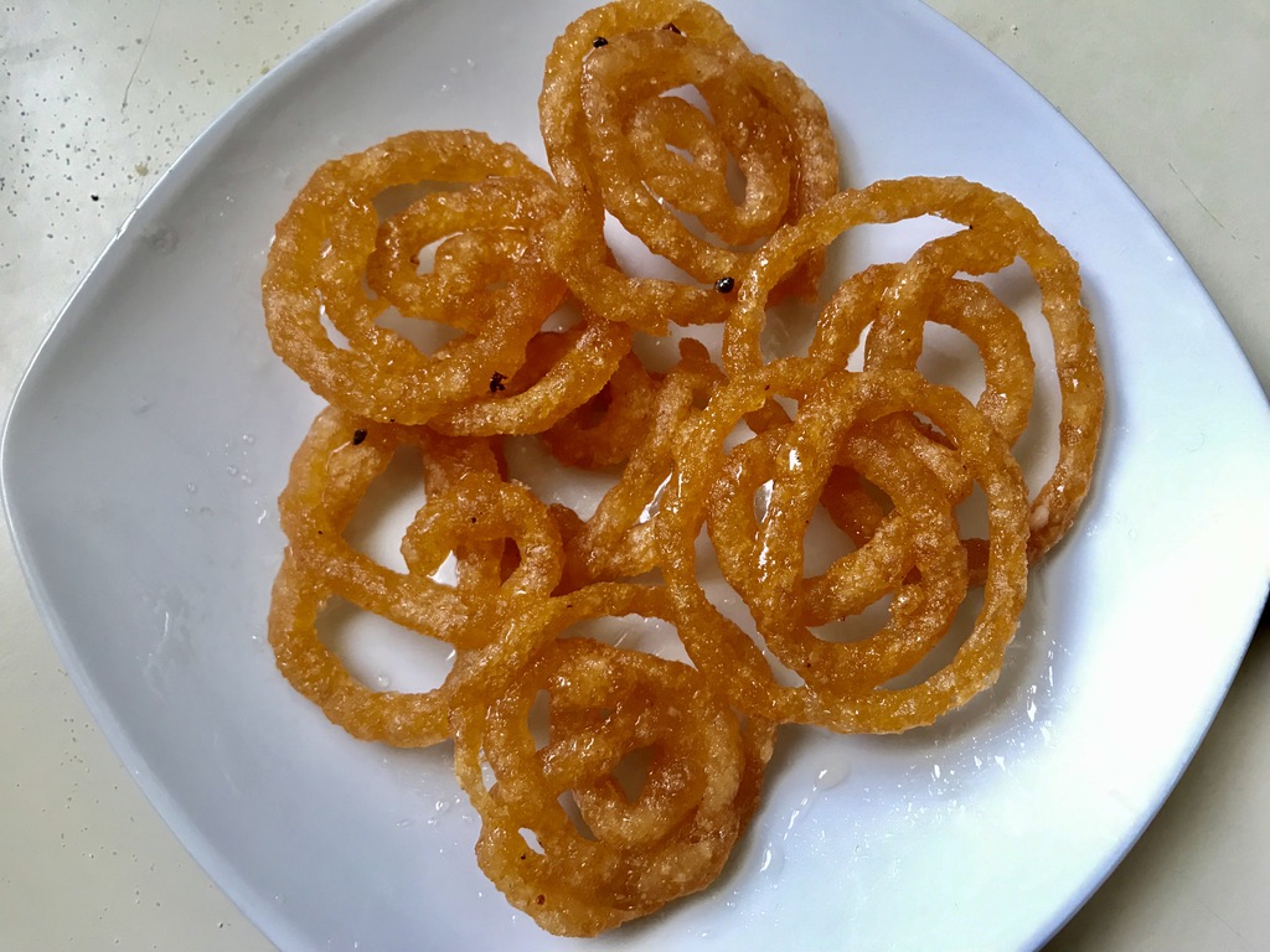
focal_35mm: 28
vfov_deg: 49.7
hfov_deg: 63.4
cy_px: 476
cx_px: 635
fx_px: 1027
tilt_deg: -78.7
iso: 40
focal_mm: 3.99
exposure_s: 1/24
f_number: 1.8
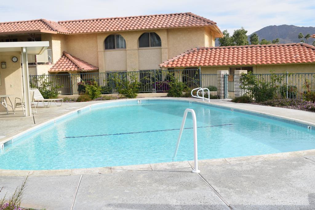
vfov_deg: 31.9
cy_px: 105
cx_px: 158
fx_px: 368
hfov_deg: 46.4
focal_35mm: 42
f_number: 10
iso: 200
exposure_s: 1/400
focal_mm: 28
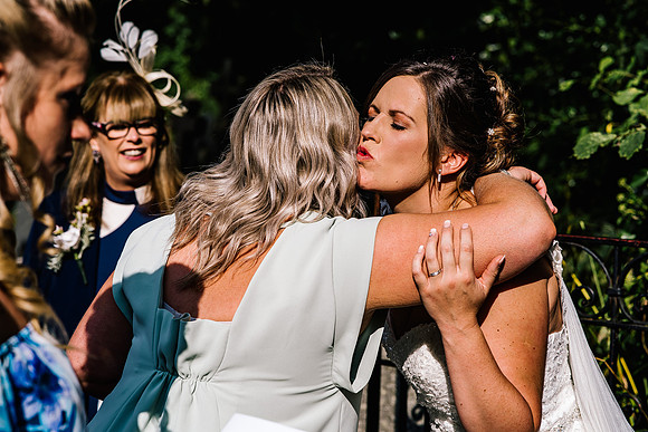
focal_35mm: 85
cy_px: 216
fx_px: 1530
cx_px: 324
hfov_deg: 23.9
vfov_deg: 16.1
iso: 64
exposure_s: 1/640
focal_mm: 85
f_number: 5
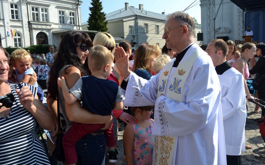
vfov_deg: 44.5
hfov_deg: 66.5
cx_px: 134
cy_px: 82
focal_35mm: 28
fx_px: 202
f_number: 7.1
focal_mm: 18
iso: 100
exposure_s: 1/200
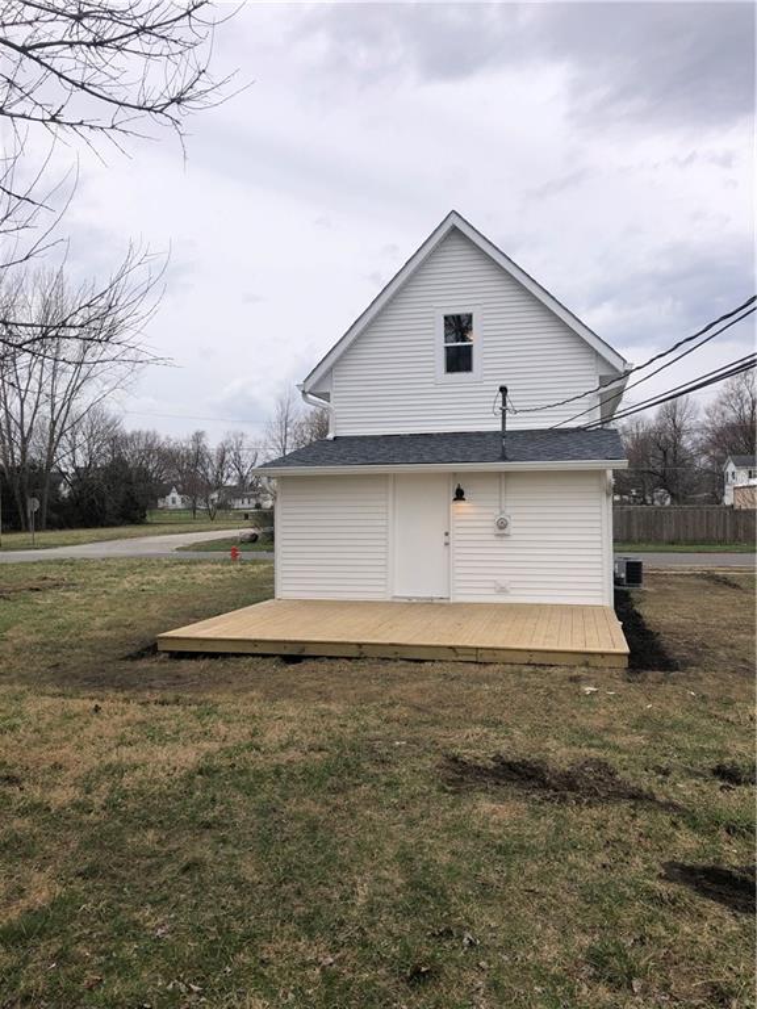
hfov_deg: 49.7
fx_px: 816
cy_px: 504
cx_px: 378
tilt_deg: +2.1
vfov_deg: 63.4
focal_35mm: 28
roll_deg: +0.5
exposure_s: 1/1473
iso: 20
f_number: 1.8
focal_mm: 3.99
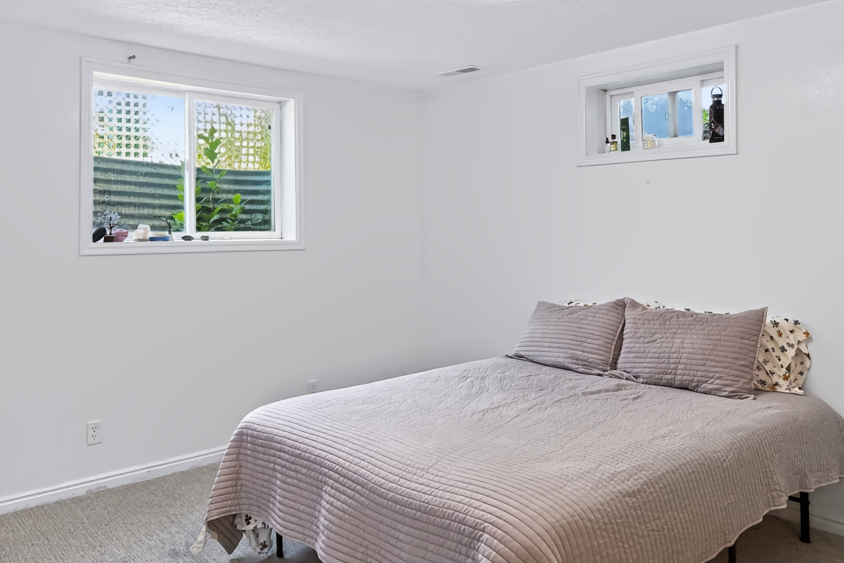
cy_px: 298
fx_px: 656
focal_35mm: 28
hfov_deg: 65.5
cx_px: 412
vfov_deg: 46.4
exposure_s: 1/120
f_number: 1.5
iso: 125
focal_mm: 5.7
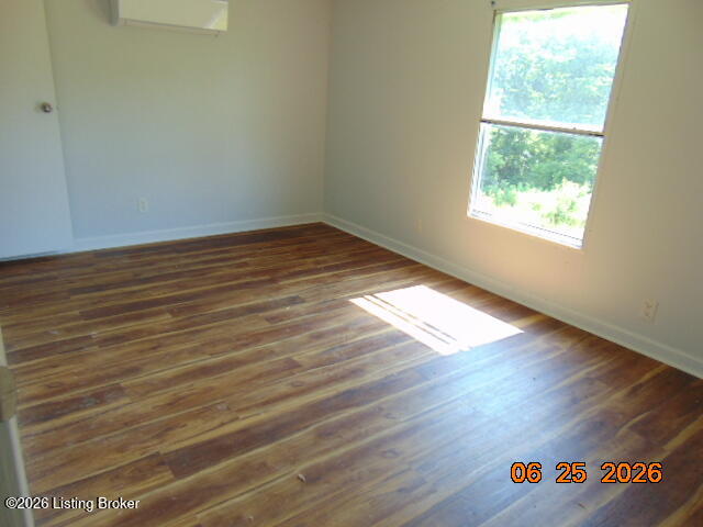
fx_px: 508
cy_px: 264
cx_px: 352
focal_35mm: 25
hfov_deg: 69.4
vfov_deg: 54.9
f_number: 3
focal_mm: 4.5
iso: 80
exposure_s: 1/50
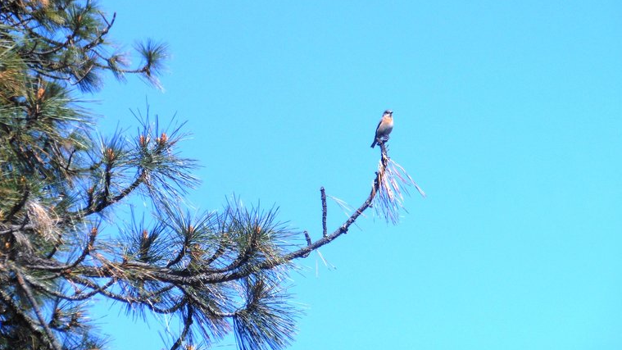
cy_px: 143
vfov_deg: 3.8
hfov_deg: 6.7
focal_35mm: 323
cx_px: 316
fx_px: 5327
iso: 80
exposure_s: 1/320
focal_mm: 45
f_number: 5.8
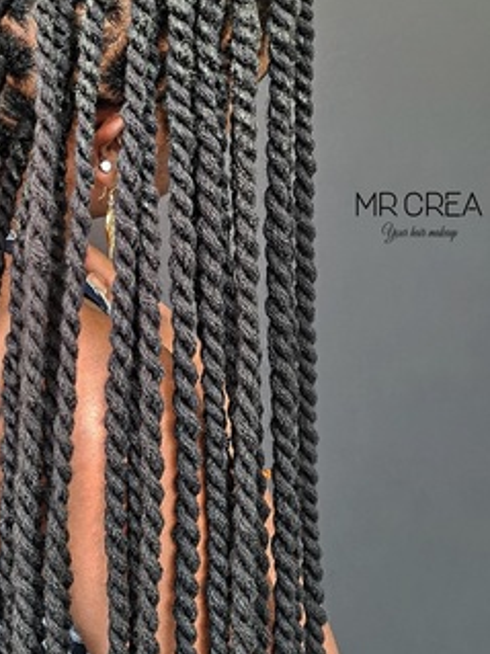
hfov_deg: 29.9
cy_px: 240
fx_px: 888
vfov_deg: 40.1
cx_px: 76
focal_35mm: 47
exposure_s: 1/50
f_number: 1.8
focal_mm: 7
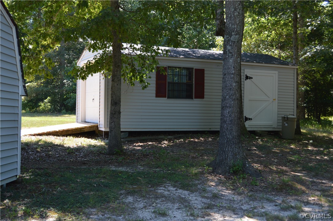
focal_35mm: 48
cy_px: 110
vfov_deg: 28.0
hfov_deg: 41.2
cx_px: 166
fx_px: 443
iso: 180
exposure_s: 1/125
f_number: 5.6
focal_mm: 32
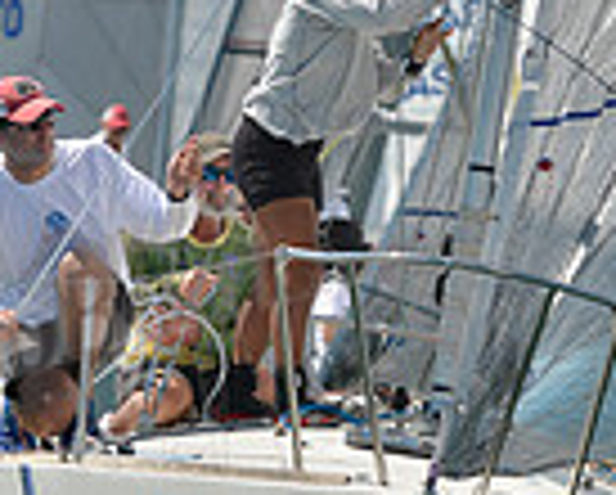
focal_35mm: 994
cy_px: 493
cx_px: 643
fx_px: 18148
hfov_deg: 1.9
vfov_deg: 1.6
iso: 200
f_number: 5.6
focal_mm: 250
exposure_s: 1/1600
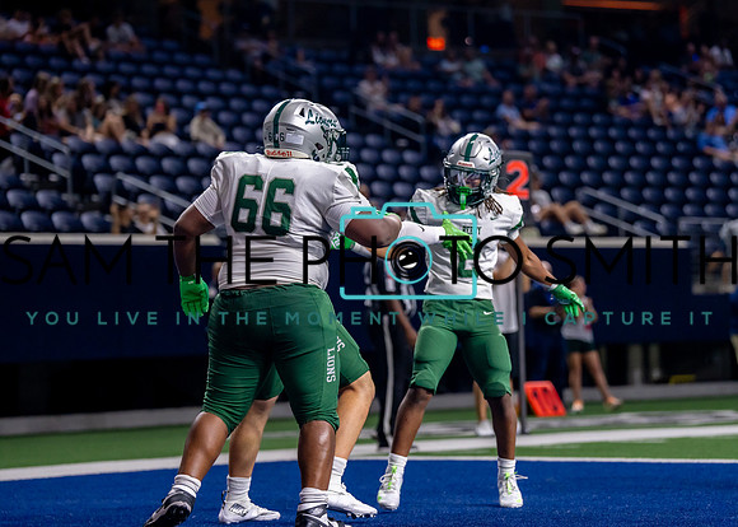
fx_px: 2930
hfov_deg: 14.4
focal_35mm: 140
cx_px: 358
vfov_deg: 10.3
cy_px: 252
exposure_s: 1/1000
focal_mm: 124
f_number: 2.8
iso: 2000
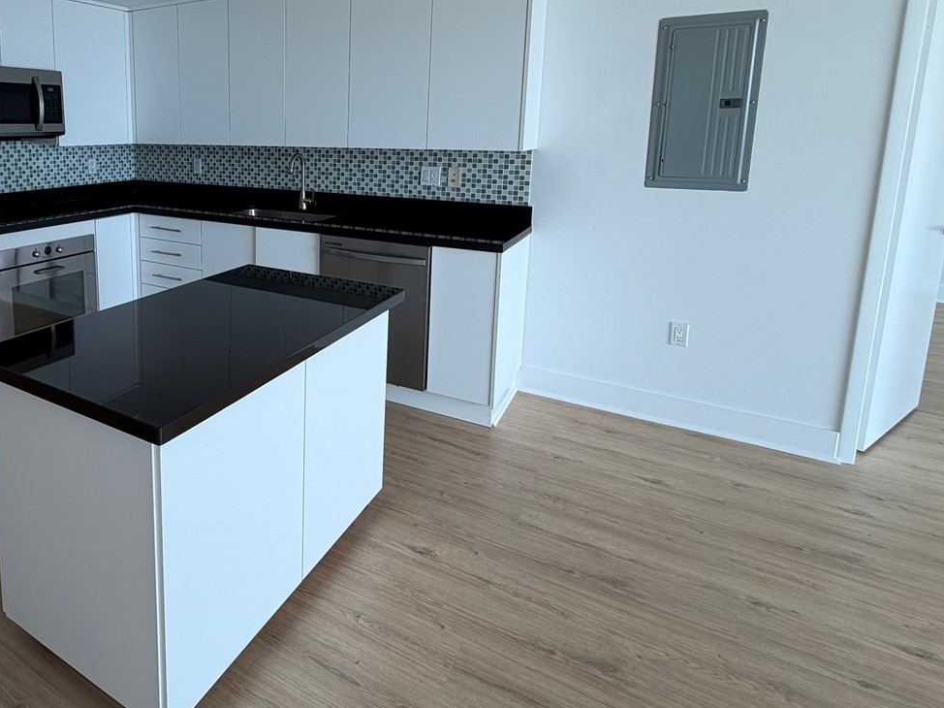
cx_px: 255
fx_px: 627
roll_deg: +0.9
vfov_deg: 57.3
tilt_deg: -8.3
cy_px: 224
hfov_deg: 69.8
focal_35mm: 23
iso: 40
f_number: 2.2
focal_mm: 2.22
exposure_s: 1/155
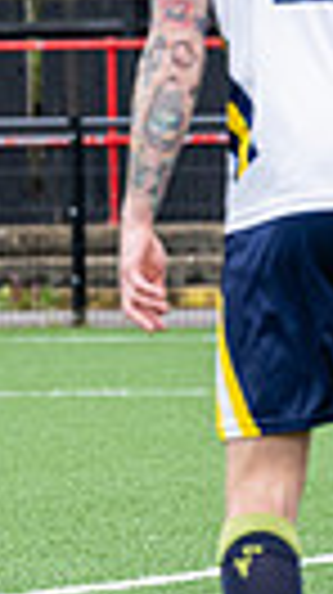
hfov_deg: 1.7
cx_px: 842
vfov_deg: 3.1
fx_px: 11127
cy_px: 87
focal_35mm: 707
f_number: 4
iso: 500
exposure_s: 1/1600
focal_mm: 130
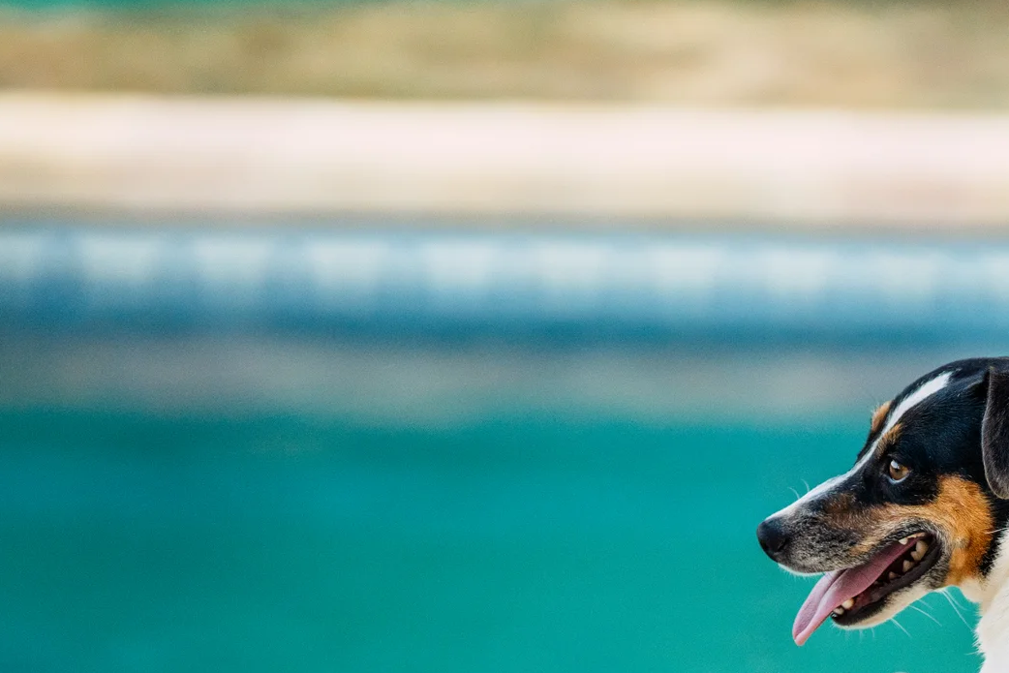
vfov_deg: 5.8
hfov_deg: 8.7
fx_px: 6585
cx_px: 898
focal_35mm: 235
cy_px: 486
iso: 500
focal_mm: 85
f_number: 1.4
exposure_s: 1/4000
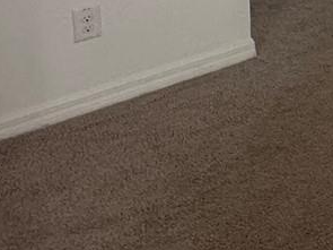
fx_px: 731
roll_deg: -0.2
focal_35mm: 76
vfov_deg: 15.8
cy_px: -227
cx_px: 661
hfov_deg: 17.9
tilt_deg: -3.3
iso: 200
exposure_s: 1/120
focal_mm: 2.22
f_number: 2.2
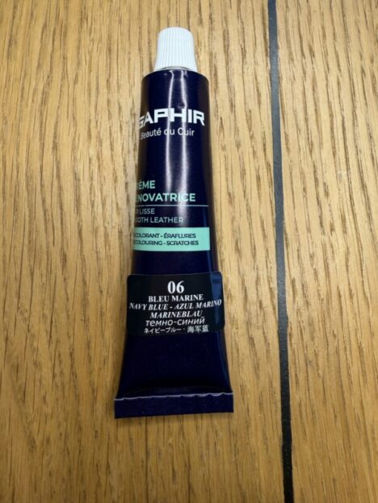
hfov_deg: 56.8
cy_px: 252
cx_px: 189
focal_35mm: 24
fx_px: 349
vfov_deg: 71.6
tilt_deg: -77.9
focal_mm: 2.22
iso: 64
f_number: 2.2
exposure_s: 1/100
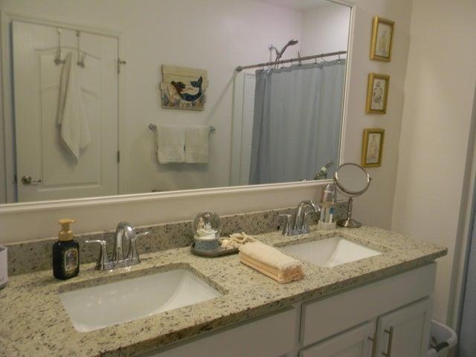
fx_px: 385
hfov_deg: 63.4
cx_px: 238
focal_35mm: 28
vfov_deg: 49.7
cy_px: 178
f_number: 3.5
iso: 121
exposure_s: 1/30
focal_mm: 5
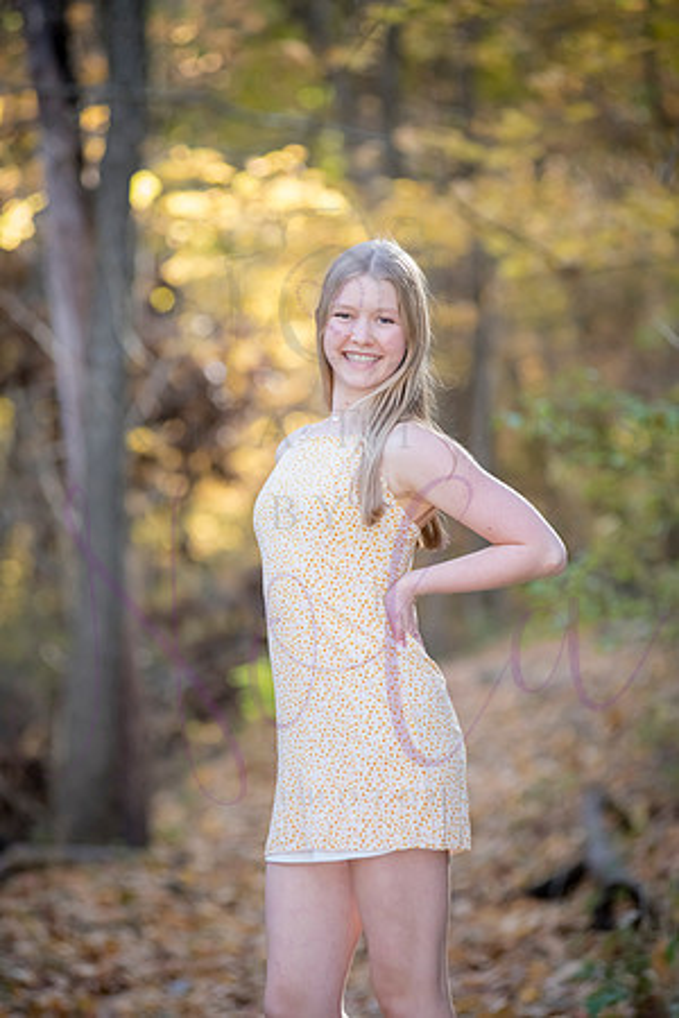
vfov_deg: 13.2
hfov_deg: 8.9
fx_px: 4385
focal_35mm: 155
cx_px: 340
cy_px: 509
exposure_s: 1/320
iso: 800
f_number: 4.5
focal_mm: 155
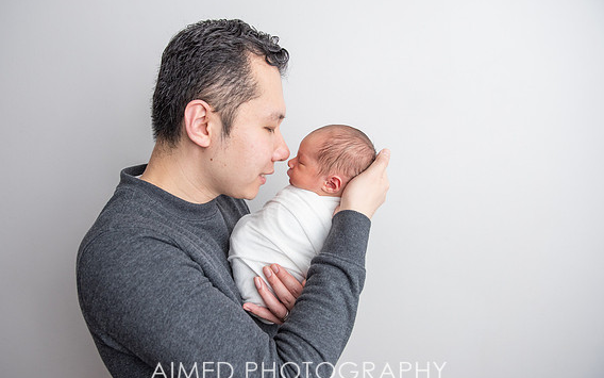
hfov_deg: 68.3
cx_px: 275
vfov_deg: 46.0
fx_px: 444
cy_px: 190
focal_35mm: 27
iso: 320
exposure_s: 1/200
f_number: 3.5
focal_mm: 24
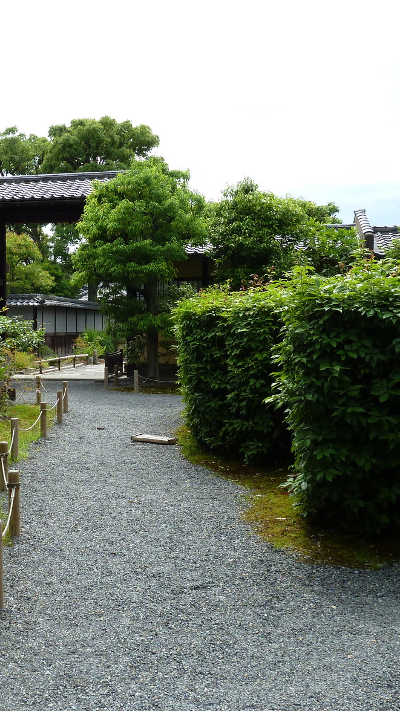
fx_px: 811
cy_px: 356
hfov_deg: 27.2
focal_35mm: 43
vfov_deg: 47.4
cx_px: 87
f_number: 4
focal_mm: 4.7
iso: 80
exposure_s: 1/250
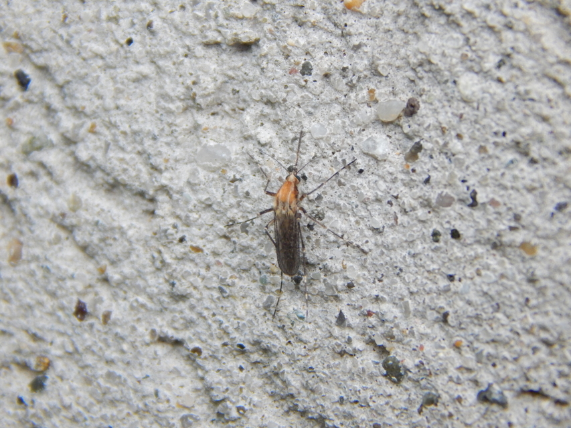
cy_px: 214
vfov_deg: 7.2
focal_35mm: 207
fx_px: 3415
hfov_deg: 9.6
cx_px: 286
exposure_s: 1/100
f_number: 5.4
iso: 400
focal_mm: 37.1
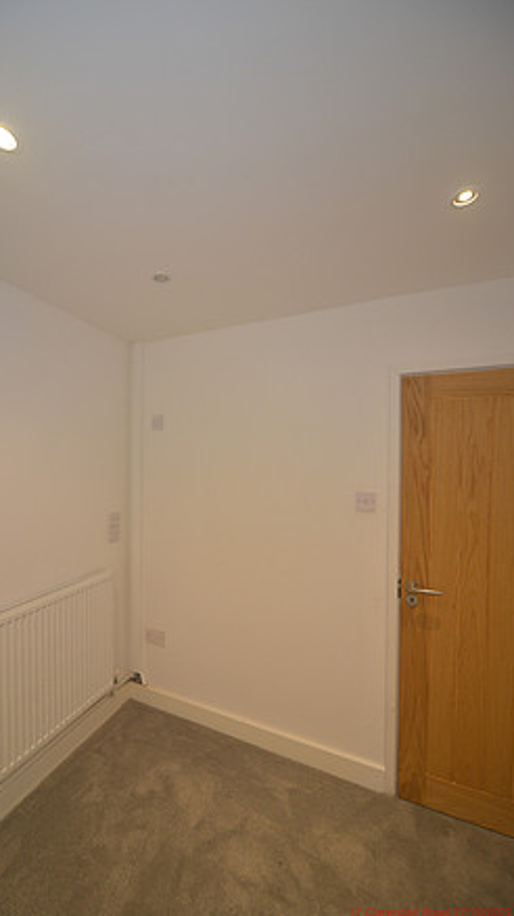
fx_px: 340
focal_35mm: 14
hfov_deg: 73.8
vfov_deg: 106.8
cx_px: 217
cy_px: 466
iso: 1000
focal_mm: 13
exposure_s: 1/60
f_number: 5.6
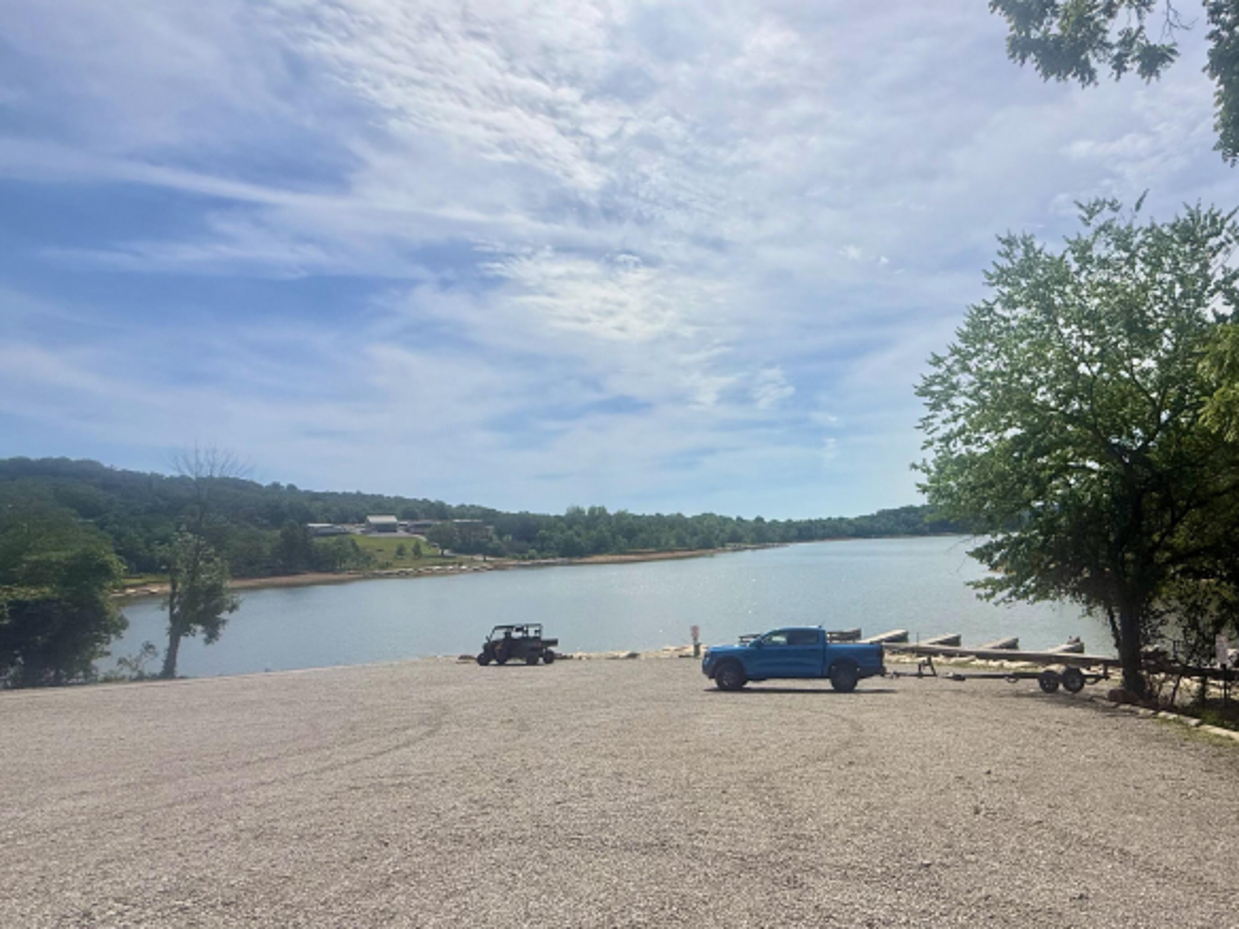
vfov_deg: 77.8
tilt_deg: +3.2
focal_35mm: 16
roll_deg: +2.2
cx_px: 667
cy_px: 518
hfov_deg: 94.3
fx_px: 573
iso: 50
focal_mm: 2.22
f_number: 2.2
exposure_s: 1/6173
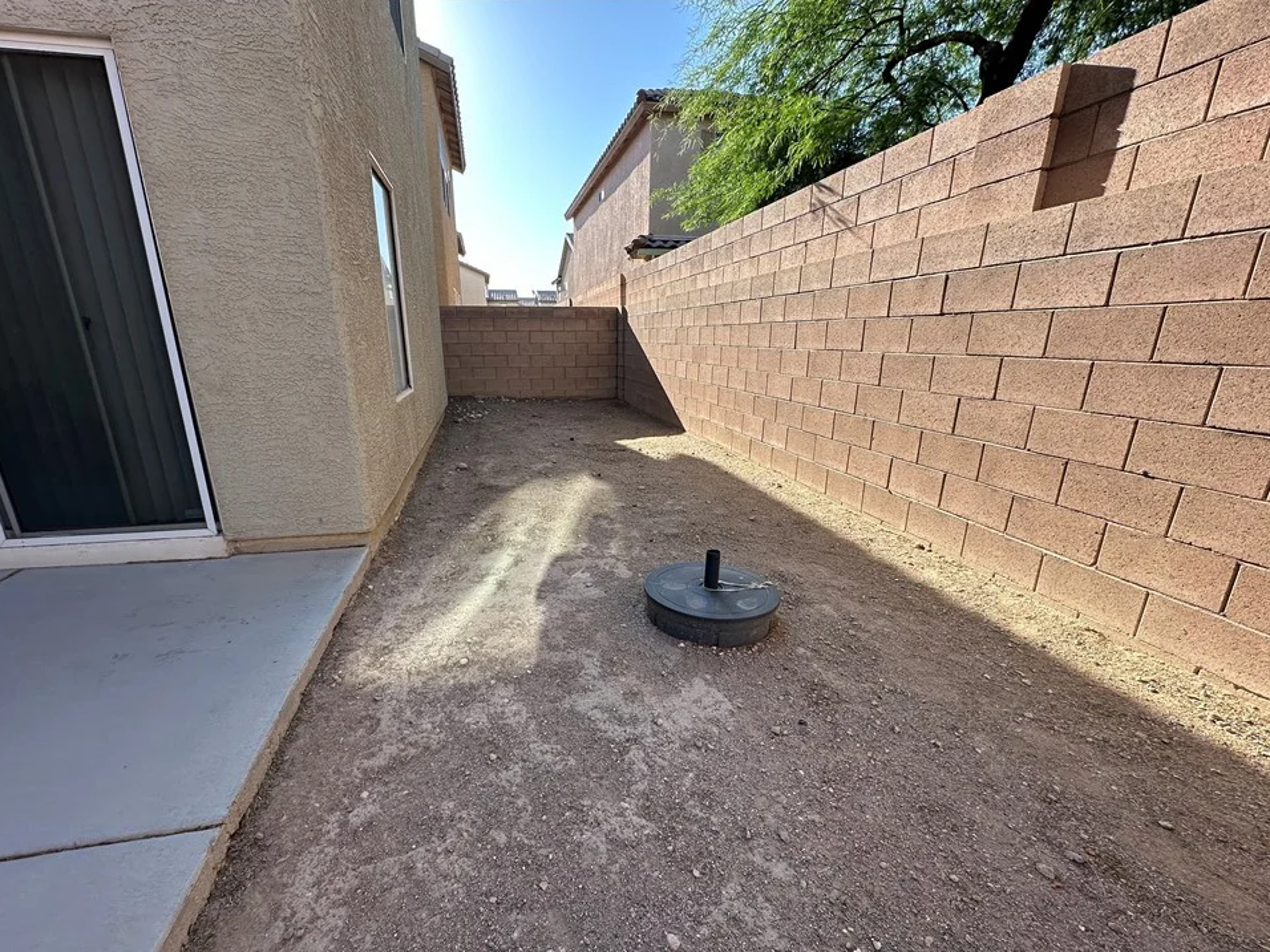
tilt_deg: -17.2
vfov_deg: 81.6
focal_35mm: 15
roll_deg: -0.1
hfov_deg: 98.1
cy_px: 507
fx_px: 550
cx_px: 599
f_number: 2.2
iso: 40
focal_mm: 2.22
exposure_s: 1/452
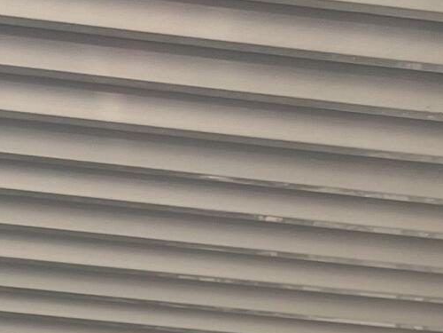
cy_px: 884
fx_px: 1996
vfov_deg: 8.4
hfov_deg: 12.1
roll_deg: +1.6
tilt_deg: +3.7
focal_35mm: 156
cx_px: -231
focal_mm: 5.7
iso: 50
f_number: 1.5
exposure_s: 1/367
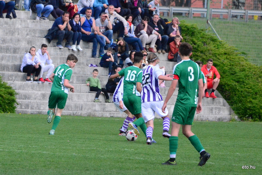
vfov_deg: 3.1
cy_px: 88
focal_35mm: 450
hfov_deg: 4.6
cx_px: 131
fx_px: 3273
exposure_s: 1/6400
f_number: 10
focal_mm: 300
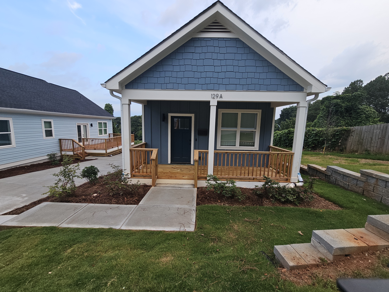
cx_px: 194
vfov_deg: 89.9
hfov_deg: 106.2
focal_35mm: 13
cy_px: 146
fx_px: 146
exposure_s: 1/120
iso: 50
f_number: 2.2
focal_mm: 2.2
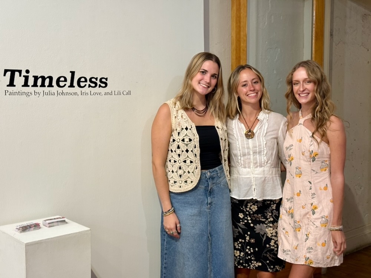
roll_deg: +2.2
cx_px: 186
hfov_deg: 39.7
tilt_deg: -4.1
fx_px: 514
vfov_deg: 30.3
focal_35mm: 48
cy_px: 139
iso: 160
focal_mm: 6.76
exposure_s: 1/60
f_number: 1.78
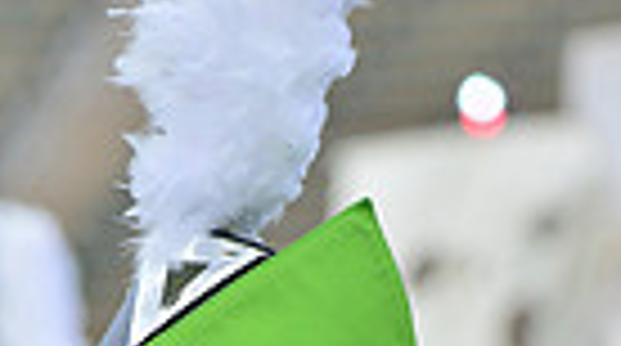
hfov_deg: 3.2
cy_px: 863
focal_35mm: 684
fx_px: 11241
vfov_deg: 1.8
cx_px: 56
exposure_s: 1/500
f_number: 5.6
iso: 200
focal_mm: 200
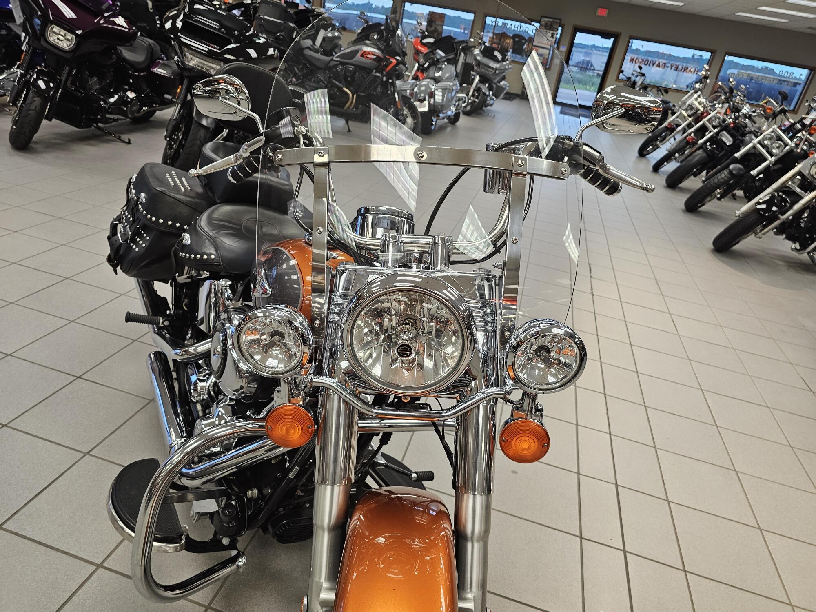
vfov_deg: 58.9
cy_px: 306
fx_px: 542
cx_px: 408
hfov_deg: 73.9
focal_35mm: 23
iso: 160
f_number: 1.7
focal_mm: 6.3
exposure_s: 1/120
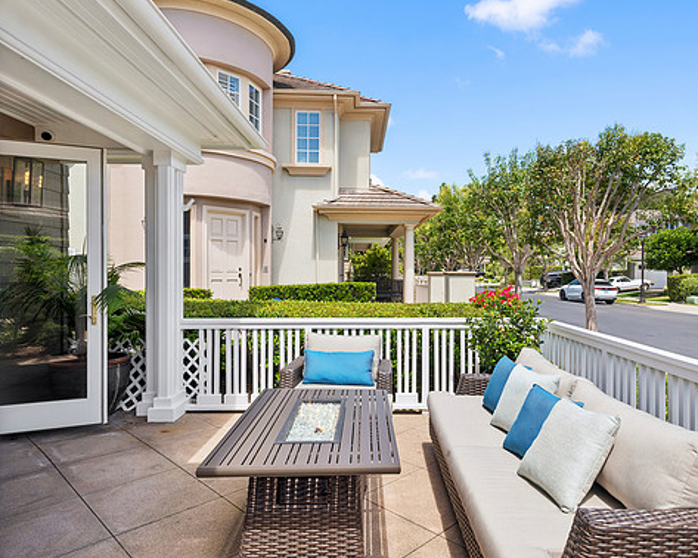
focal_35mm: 23
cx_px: 400
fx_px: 475
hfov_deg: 72.2
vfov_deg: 60.8
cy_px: 278
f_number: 9
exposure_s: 1/100
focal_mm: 20
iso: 100
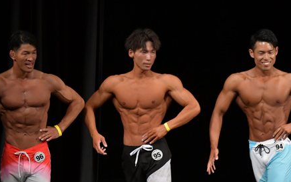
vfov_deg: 3.0
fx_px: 3441
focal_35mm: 434
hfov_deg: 4.8
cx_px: 84
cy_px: 149
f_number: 5.6
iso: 3200
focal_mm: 160
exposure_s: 1/400
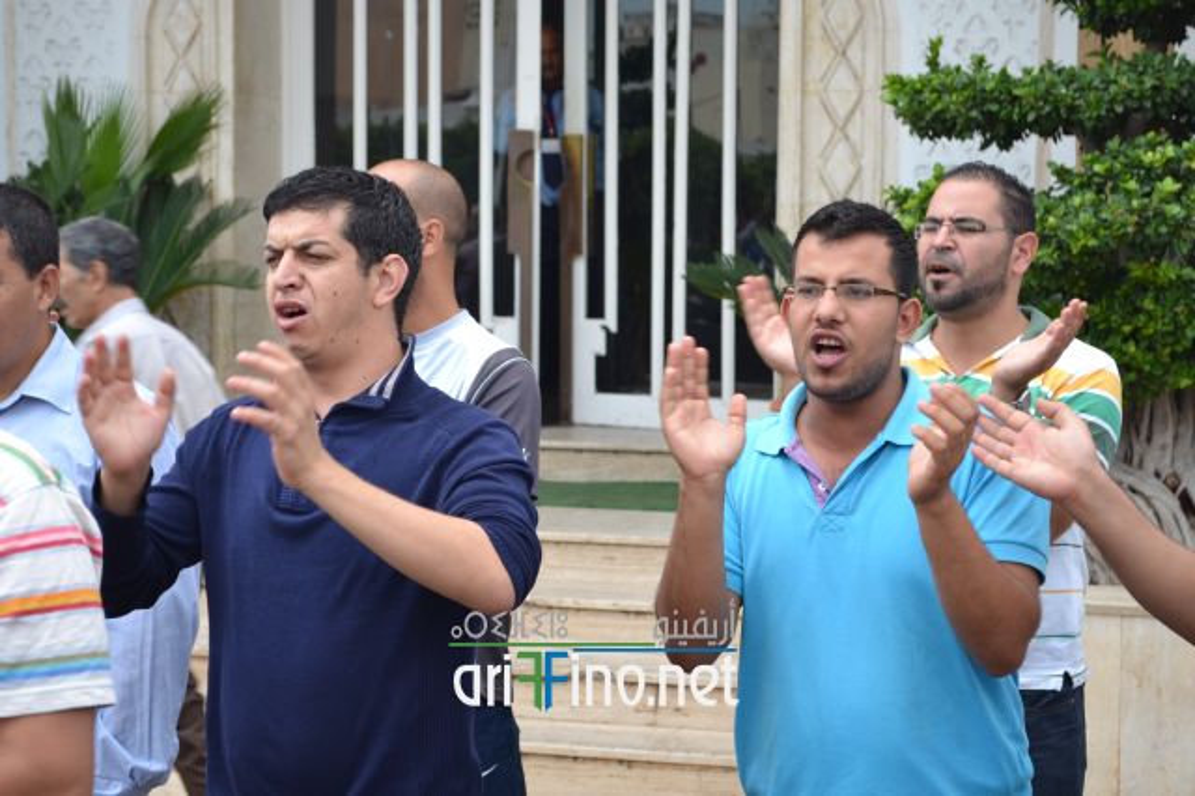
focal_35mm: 72
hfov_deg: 28.1
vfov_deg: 18.9
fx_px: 2389
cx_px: 598
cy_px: 398
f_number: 5.6
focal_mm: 48
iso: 100
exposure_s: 1/125
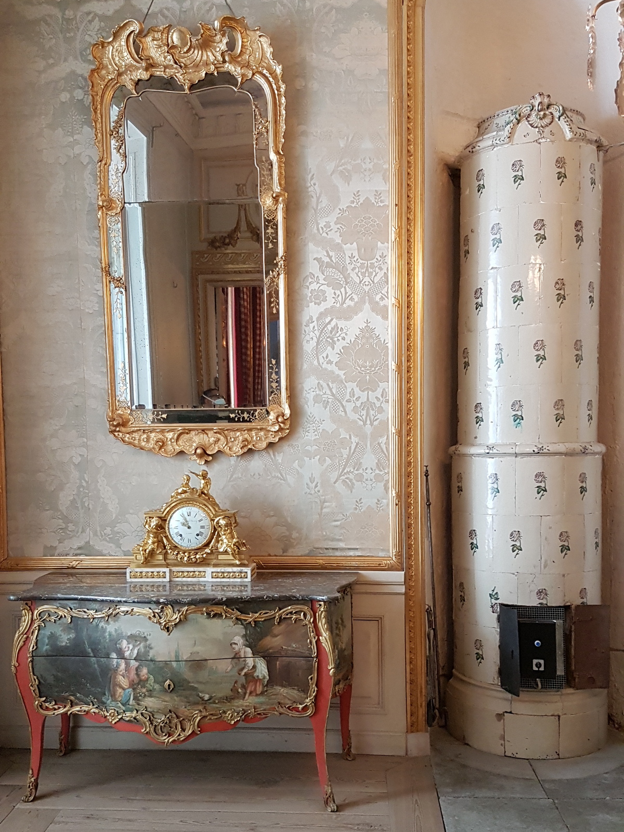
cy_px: 416
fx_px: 625
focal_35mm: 26
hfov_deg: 53.1
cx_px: 312
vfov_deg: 67.3
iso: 250
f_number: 1.7
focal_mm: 4.2
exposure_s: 1/13
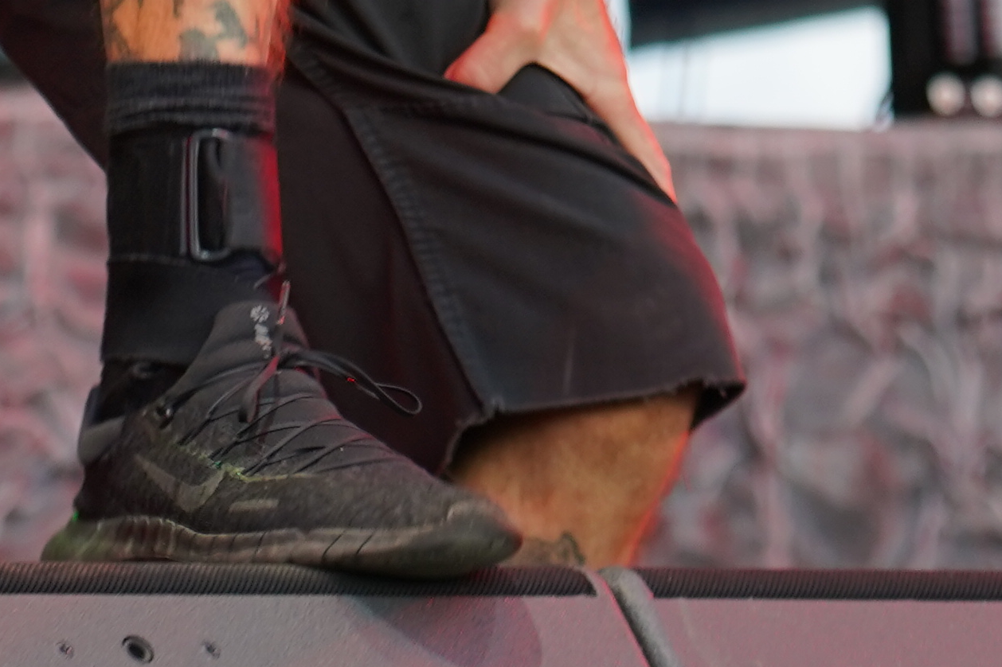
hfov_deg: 5.2
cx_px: 519
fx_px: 11018
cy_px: -739
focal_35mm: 396
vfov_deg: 3.4
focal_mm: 83
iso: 250
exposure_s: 1/125
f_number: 4
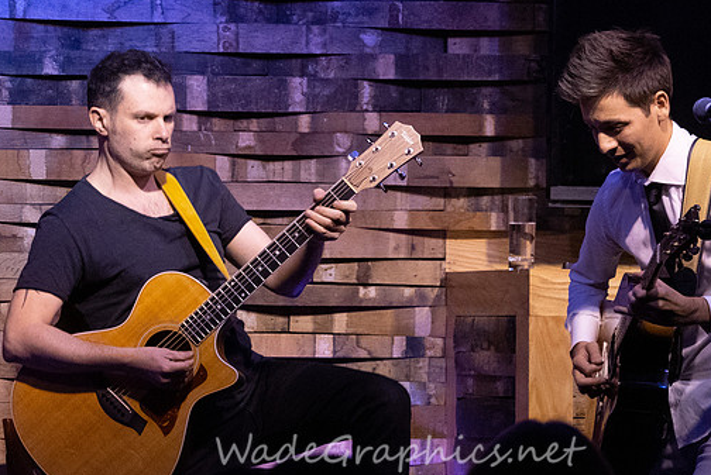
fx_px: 4270
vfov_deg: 6.4
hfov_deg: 9.5
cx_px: 514
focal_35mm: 216
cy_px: 260
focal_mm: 110
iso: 6400
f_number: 6.3
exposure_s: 1/200
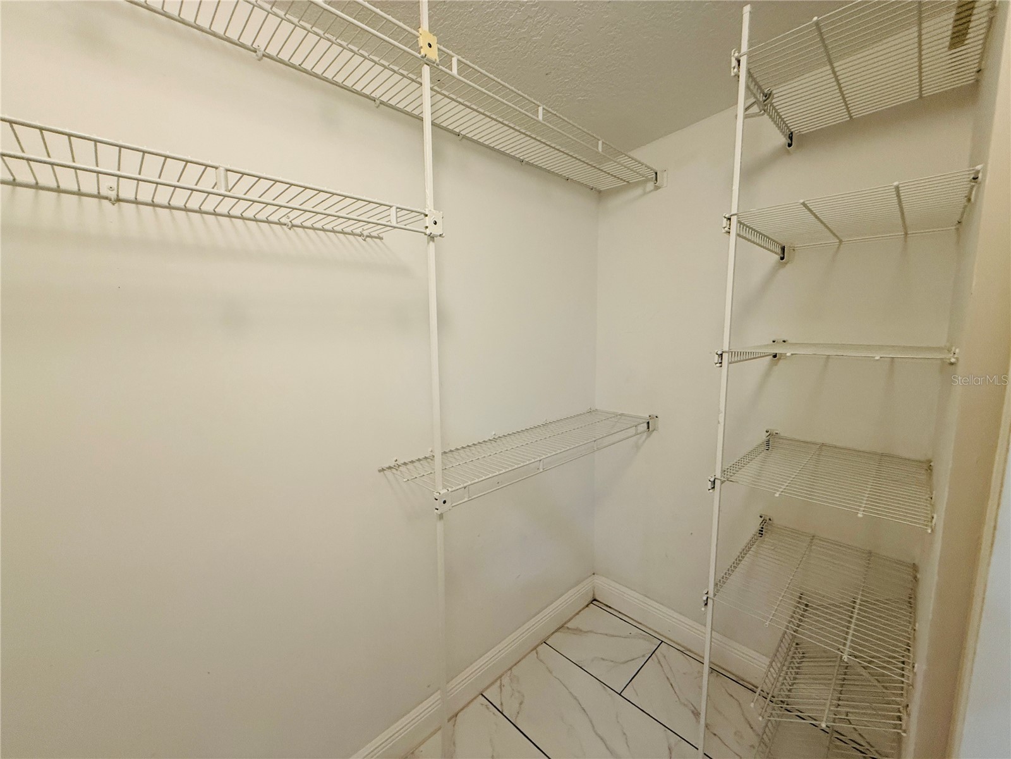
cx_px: 506
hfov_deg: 102.1
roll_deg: +0.6
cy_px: 380
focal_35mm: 14
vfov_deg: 85.7
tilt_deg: -6.0
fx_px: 409
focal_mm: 2.22
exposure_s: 1/120
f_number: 2.2
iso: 320
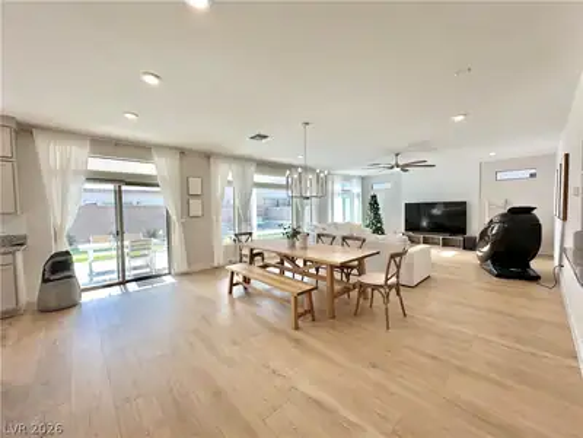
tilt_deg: -2.4
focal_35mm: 14
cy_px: 219
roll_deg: +0.8
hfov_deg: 102.1
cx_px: 292
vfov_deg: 85.7
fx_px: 236
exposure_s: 1/120
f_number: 2.2
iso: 80
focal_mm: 2.22
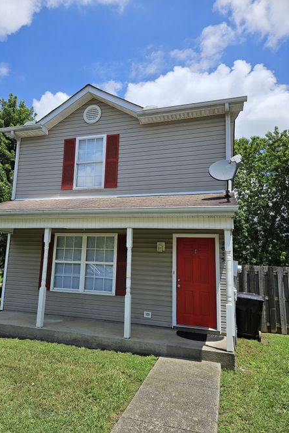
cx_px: 129
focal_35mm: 24
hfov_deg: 53.0
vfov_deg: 73.8
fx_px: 289
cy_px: 216
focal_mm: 5.4
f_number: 1.8
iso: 25
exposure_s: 1/2066
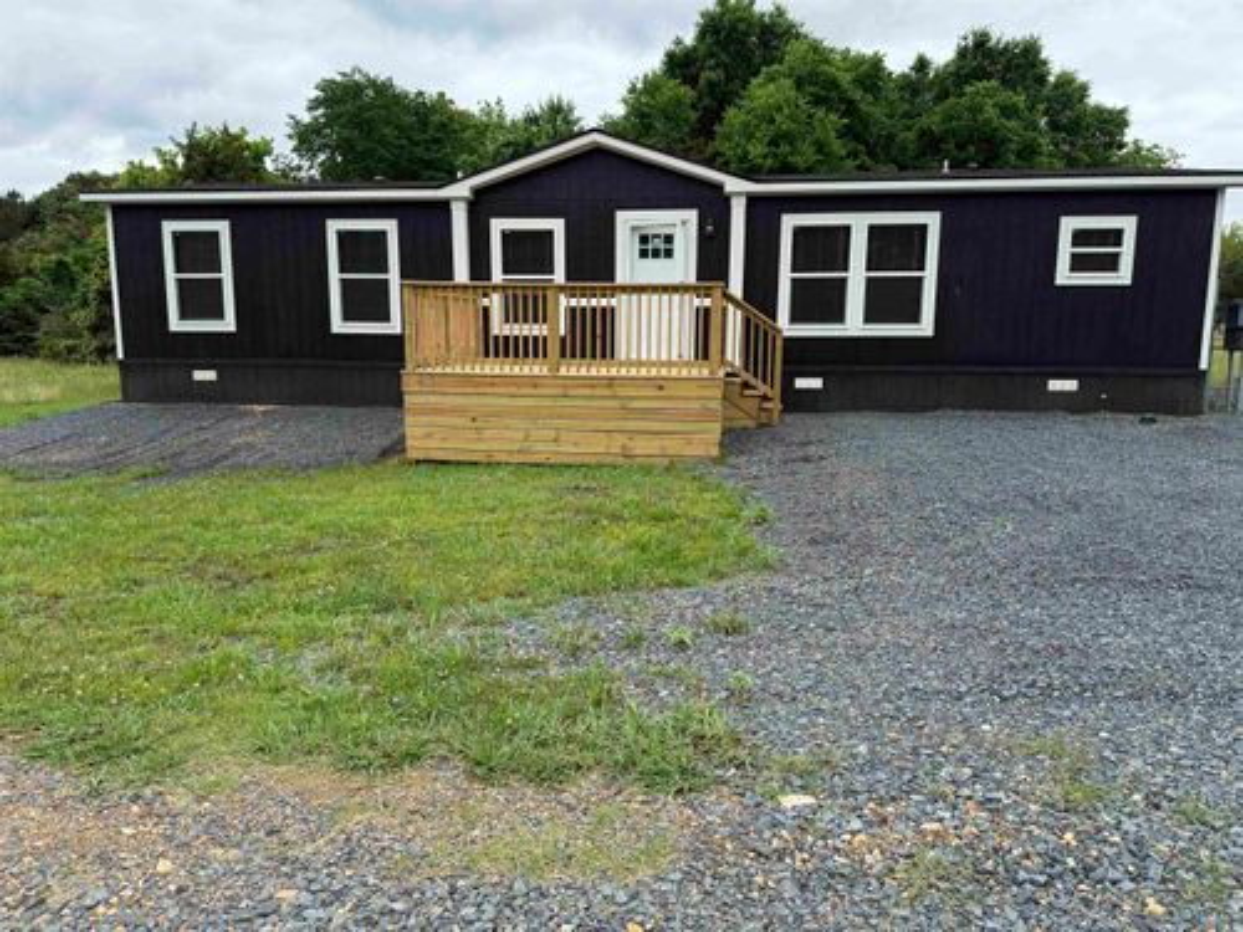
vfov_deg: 56.8
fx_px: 862
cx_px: 622
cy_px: 466
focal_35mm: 24
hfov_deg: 71.6
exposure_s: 1/3279
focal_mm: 6.76
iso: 100
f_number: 1.78
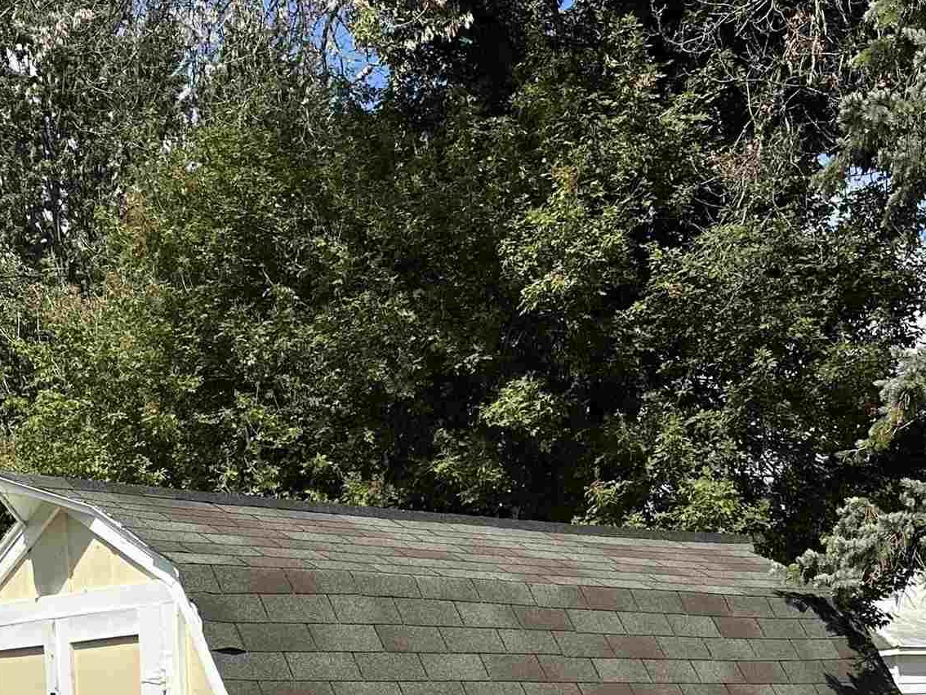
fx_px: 1739
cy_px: 781
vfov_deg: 21.4
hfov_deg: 29.8
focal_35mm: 65
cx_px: 421
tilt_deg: -0.9
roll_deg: +1.9
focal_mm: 6.86
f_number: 1.78
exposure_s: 1/4762
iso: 80
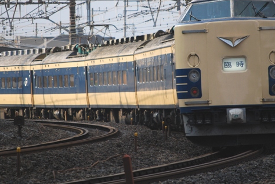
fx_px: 3094
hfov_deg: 5.1
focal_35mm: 405
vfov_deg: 3.4
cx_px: 134
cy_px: 62
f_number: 6.3
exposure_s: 1/500
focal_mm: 200
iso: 400
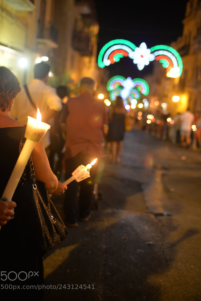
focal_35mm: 38
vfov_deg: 50.6
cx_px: 97
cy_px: 139
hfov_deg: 35.1
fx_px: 318
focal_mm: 35
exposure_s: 1/30
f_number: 2
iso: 640
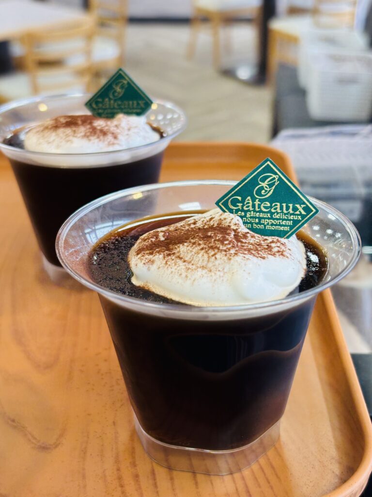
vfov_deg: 36.8
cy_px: 248
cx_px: 186
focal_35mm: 52
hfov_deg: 28.0
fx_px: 745
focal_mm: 5.96
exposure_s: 1/60
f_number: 1.6
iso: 32
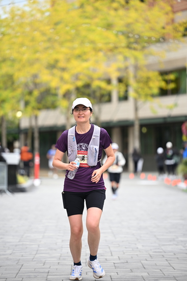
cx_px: 94
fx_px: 1246
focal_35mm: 160
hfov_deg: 8.6
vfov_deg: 12.8
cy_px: 140
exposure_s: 1/1600
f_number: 2.8
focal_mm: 160
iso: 640
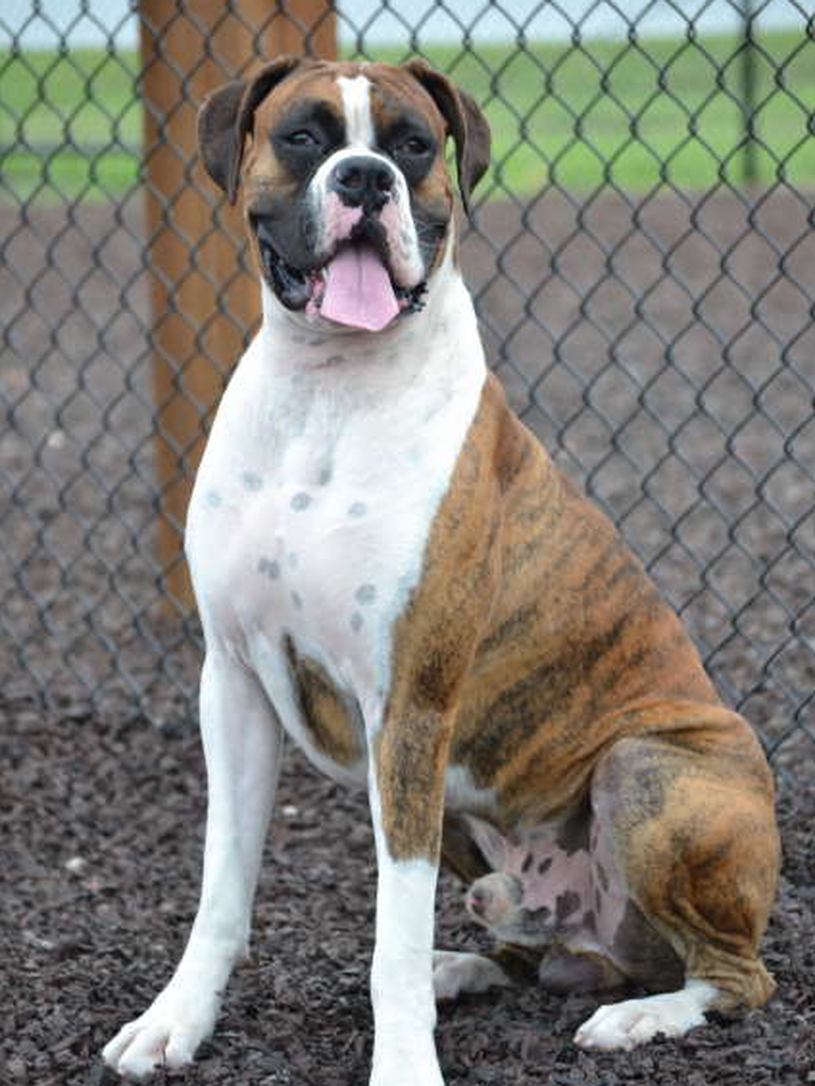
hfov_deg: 8.7
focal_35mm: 172
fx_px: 5383
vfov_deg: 11.5
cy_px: 605
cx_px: 408
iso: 140
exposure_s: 1/125
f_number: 5.6
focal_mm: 105
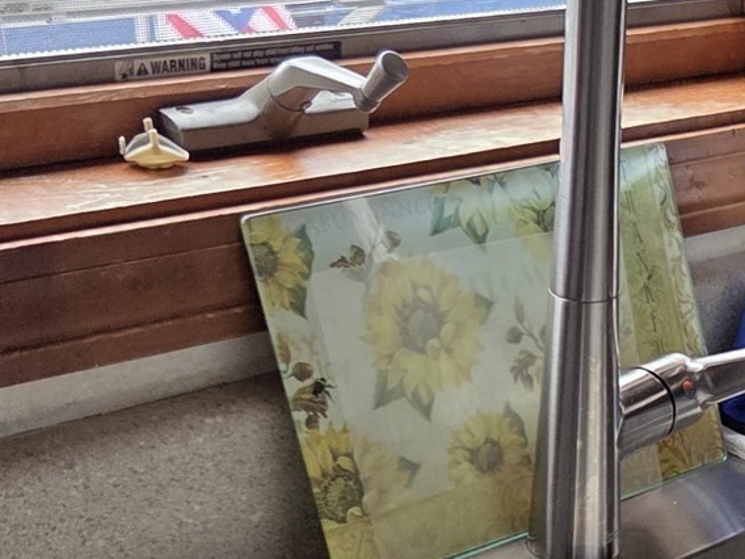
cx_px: 757
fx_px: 1786
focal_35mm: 83
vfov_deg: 17.1
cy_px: 635
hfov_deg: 22.6
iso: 125
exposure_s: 1/180
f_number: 1.8
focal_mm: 5.4
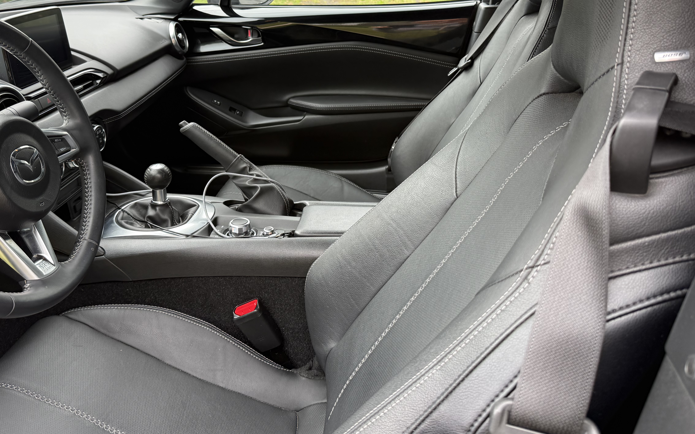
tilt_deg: -16.5
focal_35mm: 32
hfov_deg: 59.6
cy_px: 132
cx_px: 325
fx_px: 606
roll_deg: +0.3
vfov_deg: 38.8
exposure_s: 1/370
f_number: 1.78
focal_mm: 6.76
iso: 100
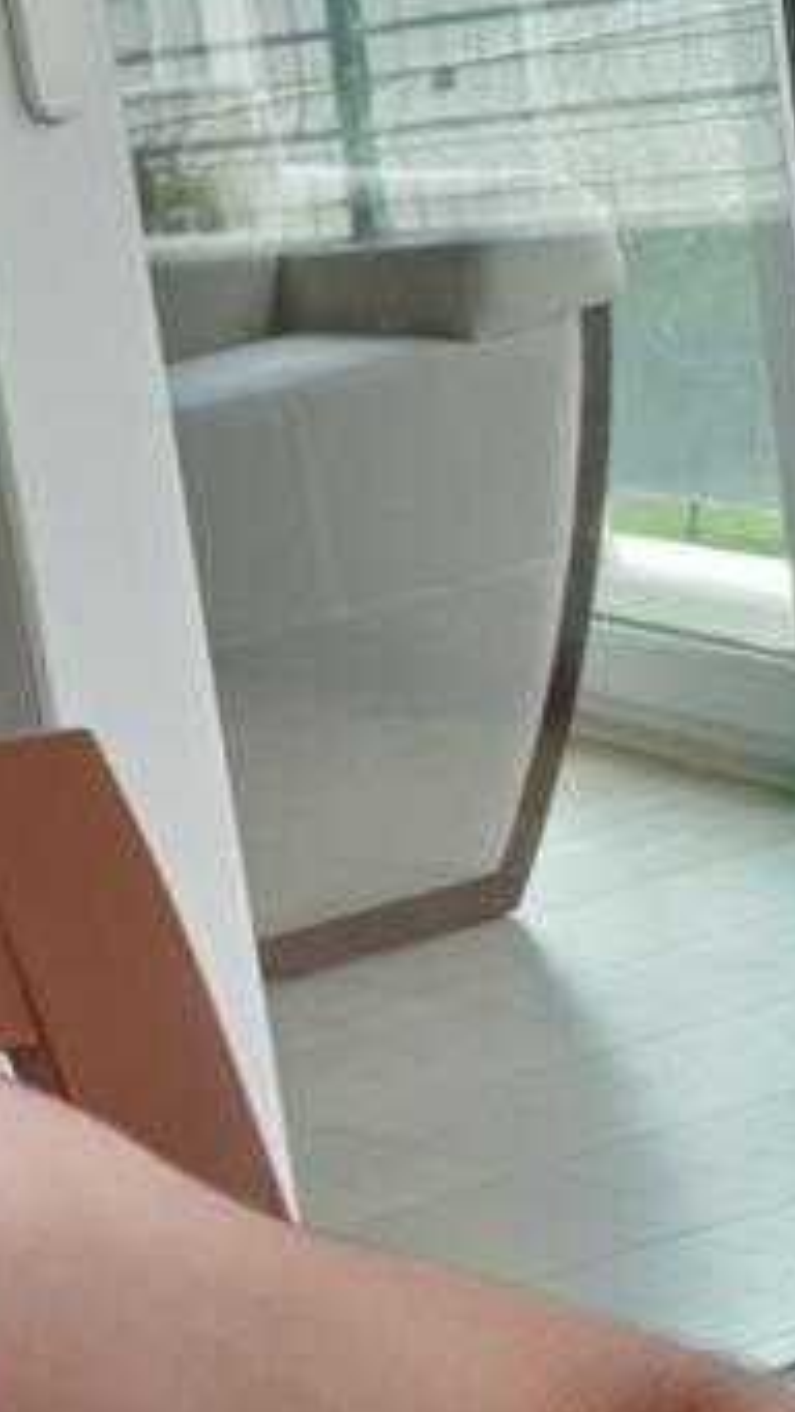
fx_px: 3408
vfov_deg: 23.4
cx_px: -211
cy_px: 874
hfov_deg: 12.9
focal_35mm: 91
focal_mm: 2.92
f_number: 1.7
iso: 40
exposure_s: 1/219
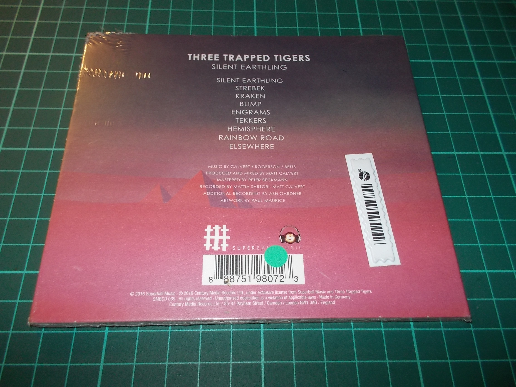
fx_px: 432
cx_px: 258
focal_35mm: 29
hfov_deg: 61.7
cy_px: 194
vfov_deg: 48.2
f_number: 3.3
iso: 200
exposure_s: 1/30
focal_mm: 4.1
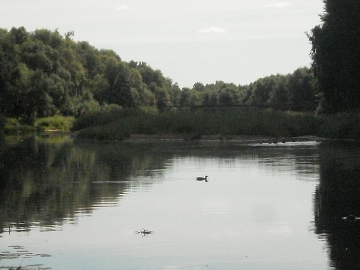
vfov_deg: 9.0
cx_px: 275
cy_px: 214
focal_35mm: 164
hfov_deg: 12.0
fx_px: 1706
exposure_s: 1/750
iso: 400
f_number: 11.8
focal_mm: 13.5
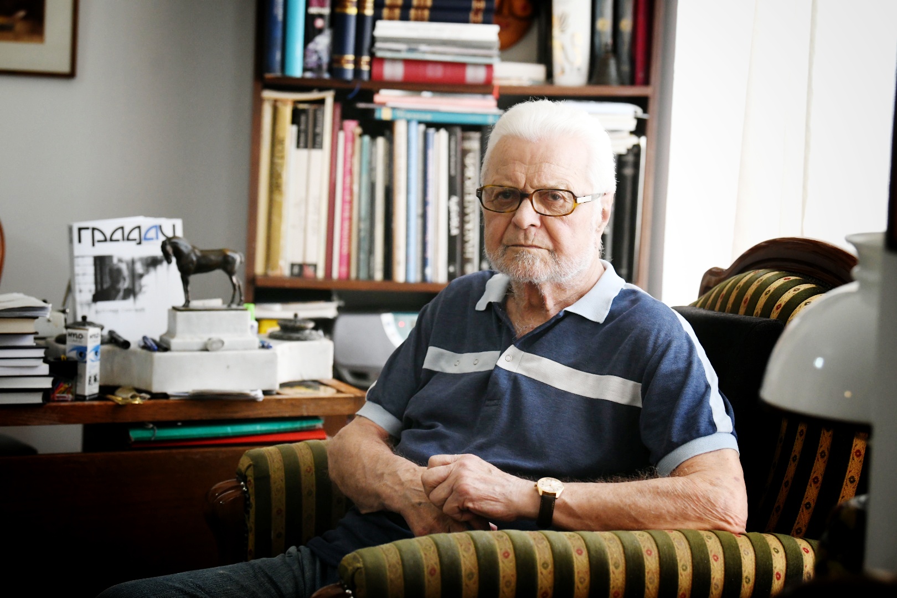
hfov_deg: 23.9
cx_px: 448
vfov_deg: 16.1
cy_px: 299
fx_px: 2118
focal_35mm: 85
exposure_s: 1/160
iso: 3200
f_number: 4
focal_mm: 85
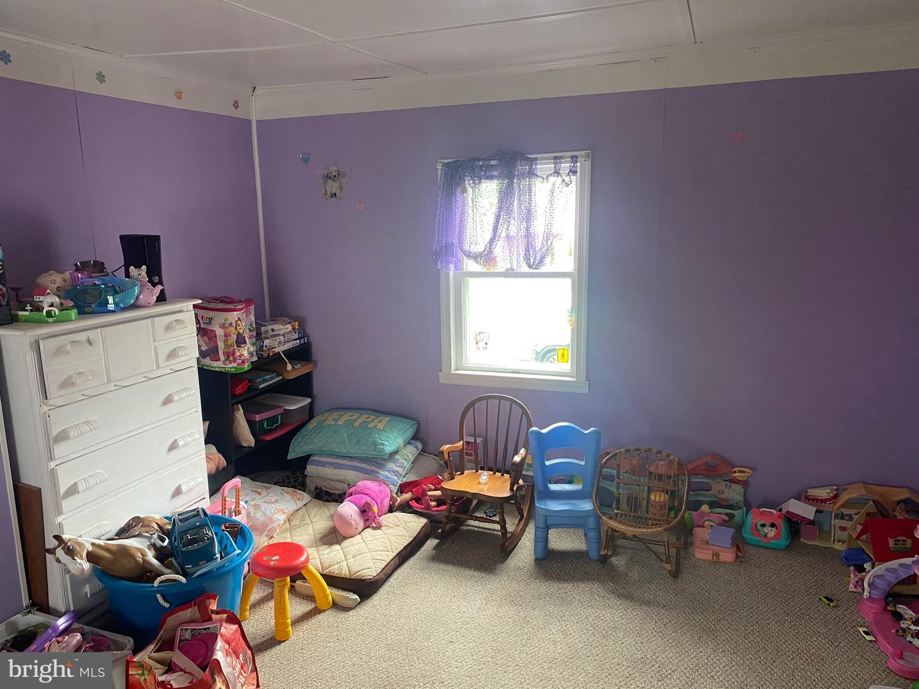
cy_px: 344
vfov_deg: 53.1
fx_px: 690
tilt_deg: -10.0
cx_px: 460
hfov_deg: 67.3
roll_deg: +0.8
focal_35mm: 26
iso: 200
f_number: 1.8
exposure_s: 1/60
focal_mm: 4.25
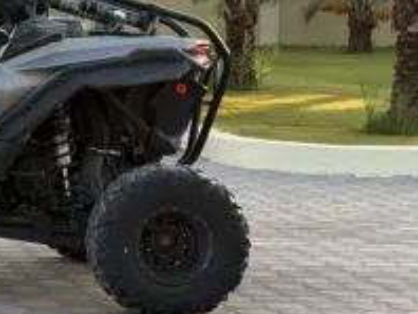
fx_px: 1874
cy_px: 84
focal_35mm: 155
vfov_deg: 9.6
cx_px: -232
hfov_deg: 12.1
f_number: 1.78
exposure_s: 1/396
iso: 100
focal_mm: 6.76
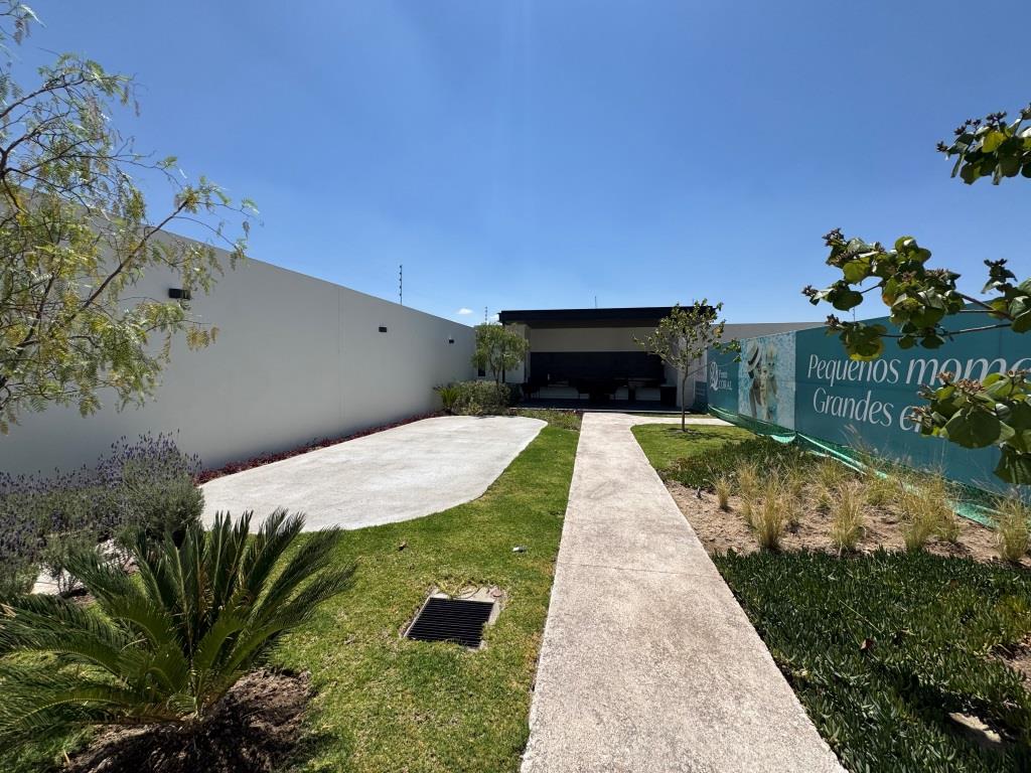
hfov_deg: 102.1
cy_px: 386
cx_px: 516
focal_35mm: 14
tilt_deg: -0.9
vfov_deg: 85.7
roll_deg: +0.5
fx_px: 417
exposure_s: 1/3106
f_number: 2.2
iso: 40
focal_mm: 2.22
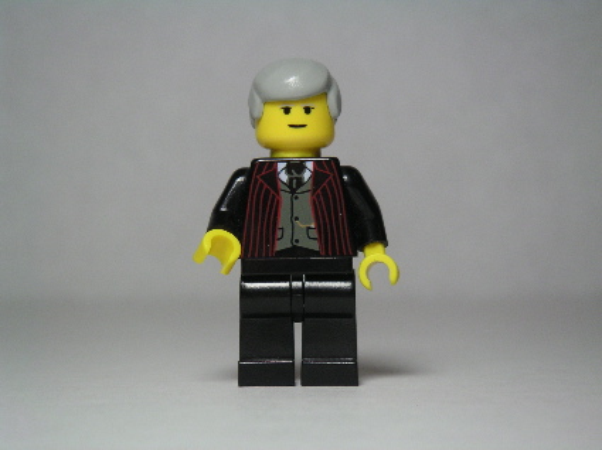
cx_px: 301
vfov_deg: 13.3
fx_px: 1929
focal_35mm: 111
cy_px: 225
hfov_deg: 17.7
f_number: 3.6
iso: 100
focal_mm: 17.1
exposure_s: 1/111
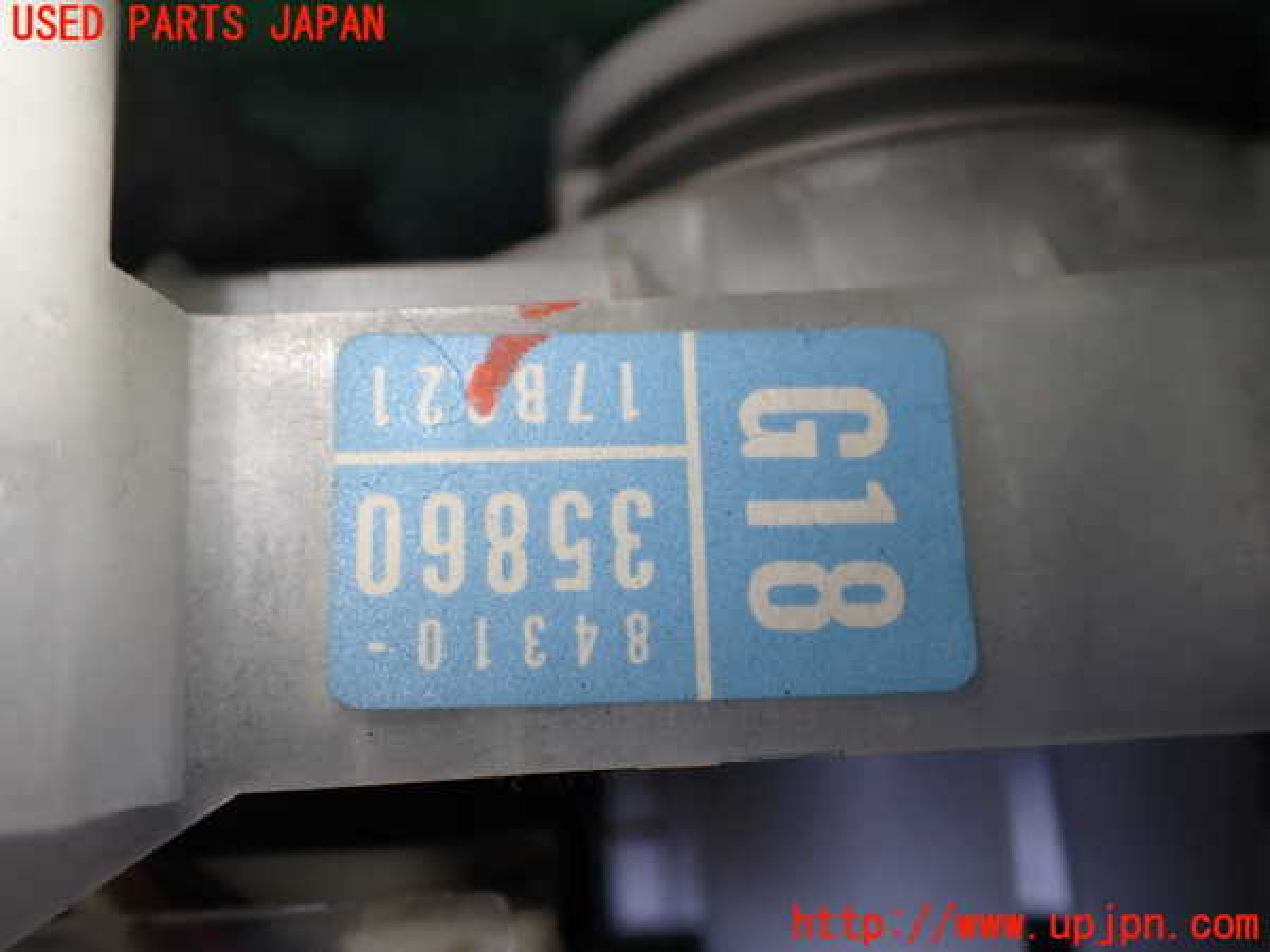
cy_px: 476
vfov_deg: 46.8
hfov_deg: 60.0
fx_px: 1101
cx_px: 635
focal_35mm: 30
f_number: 2.3
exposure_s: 1/125
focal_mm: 5.4
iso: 100
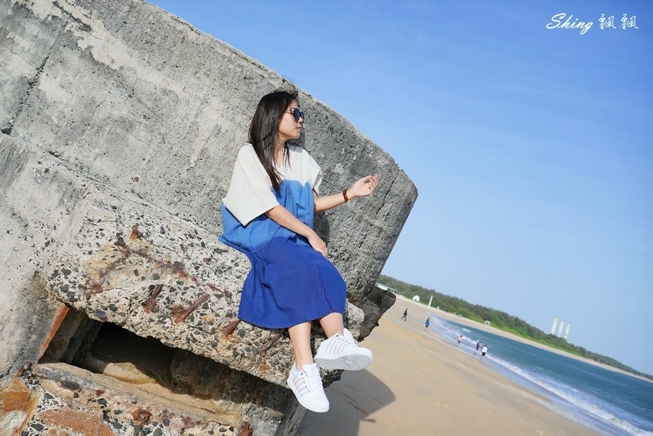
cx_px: 326
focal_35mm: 35
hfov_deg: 54.4
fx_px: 635
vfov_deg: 37.9
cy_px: 218
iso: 100
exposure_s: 1/1250
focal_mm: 35
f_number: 5.6
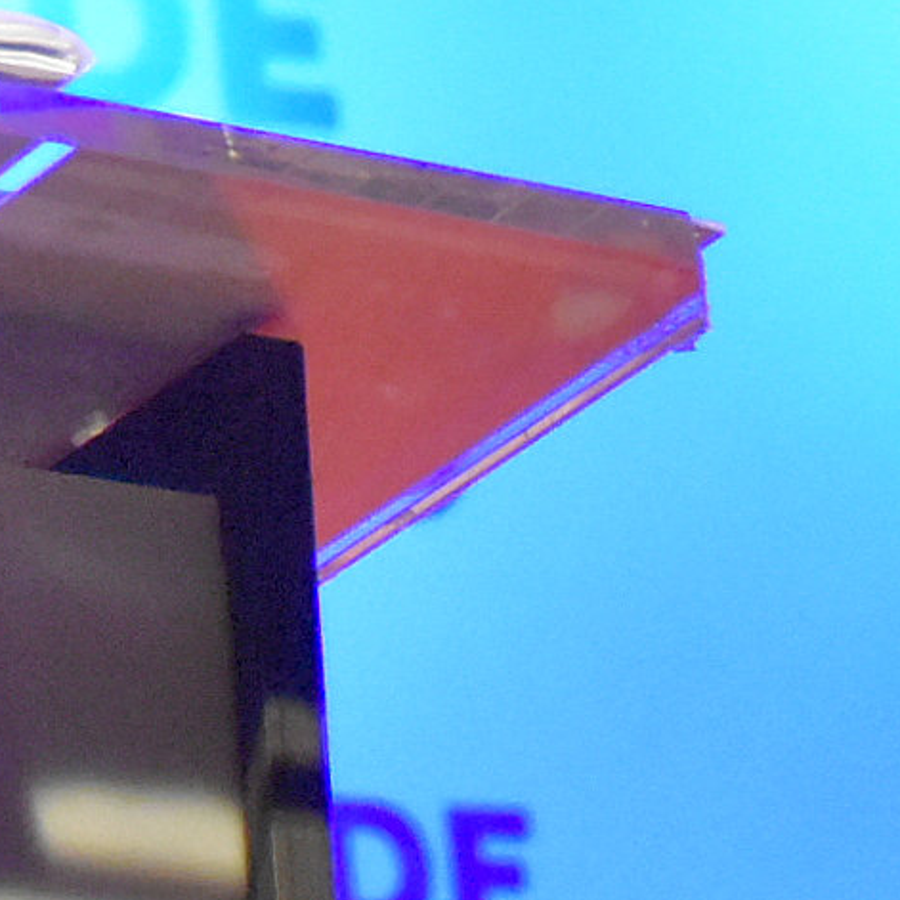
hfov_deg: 4.7
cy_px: -845
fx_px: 10728
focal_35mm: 365
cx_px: -1020
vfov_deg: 4.7
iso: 6400
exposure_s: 1/125
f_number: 4.5
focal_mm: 45
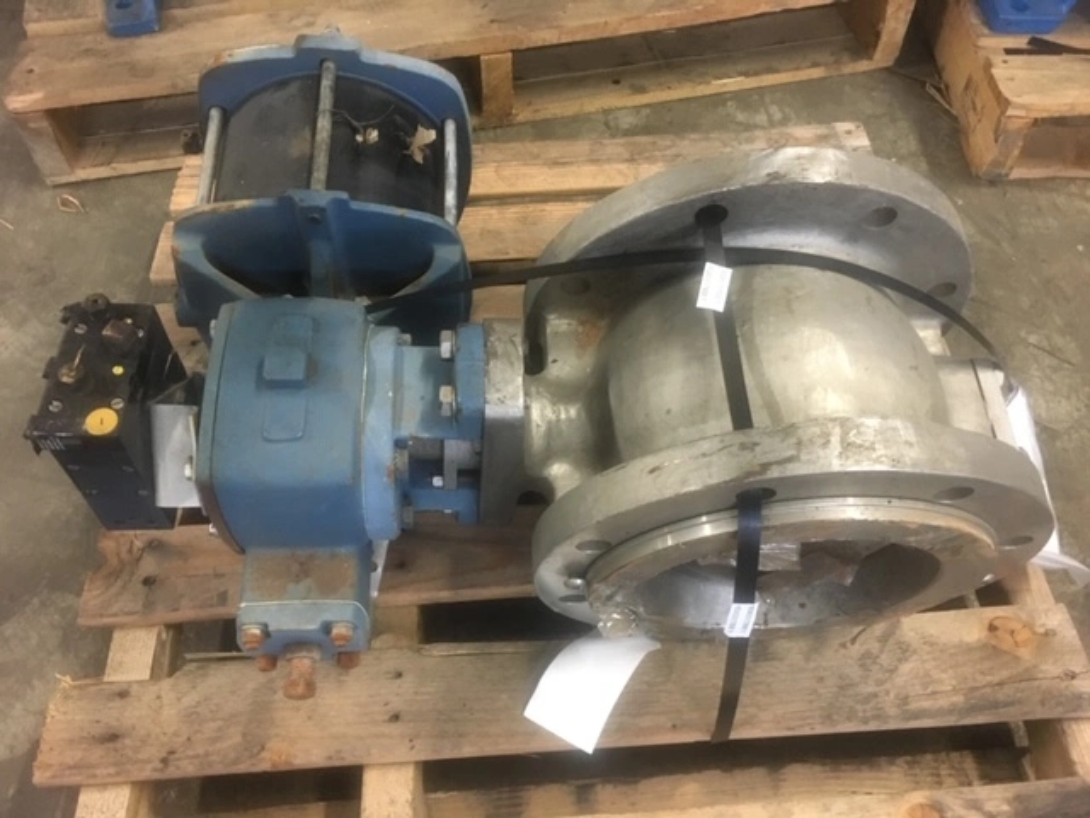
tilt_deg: -54.4
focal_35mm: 29
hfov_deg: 61.7
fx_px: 913
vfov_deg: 48.2
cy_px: 409
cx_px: 545
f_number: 2.2
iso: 250
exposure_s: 1/15
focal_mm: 4.15
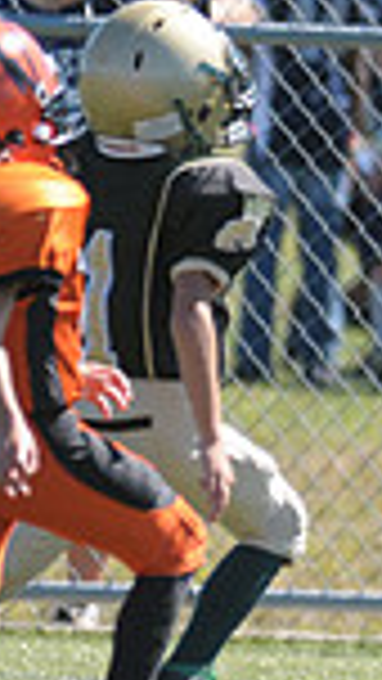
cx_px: 1159
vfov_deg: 1.3
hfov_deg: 0.7
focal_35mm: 1630
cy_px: 349
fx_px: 29336
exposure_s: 1/2000
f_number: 4
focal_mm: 270
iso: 640
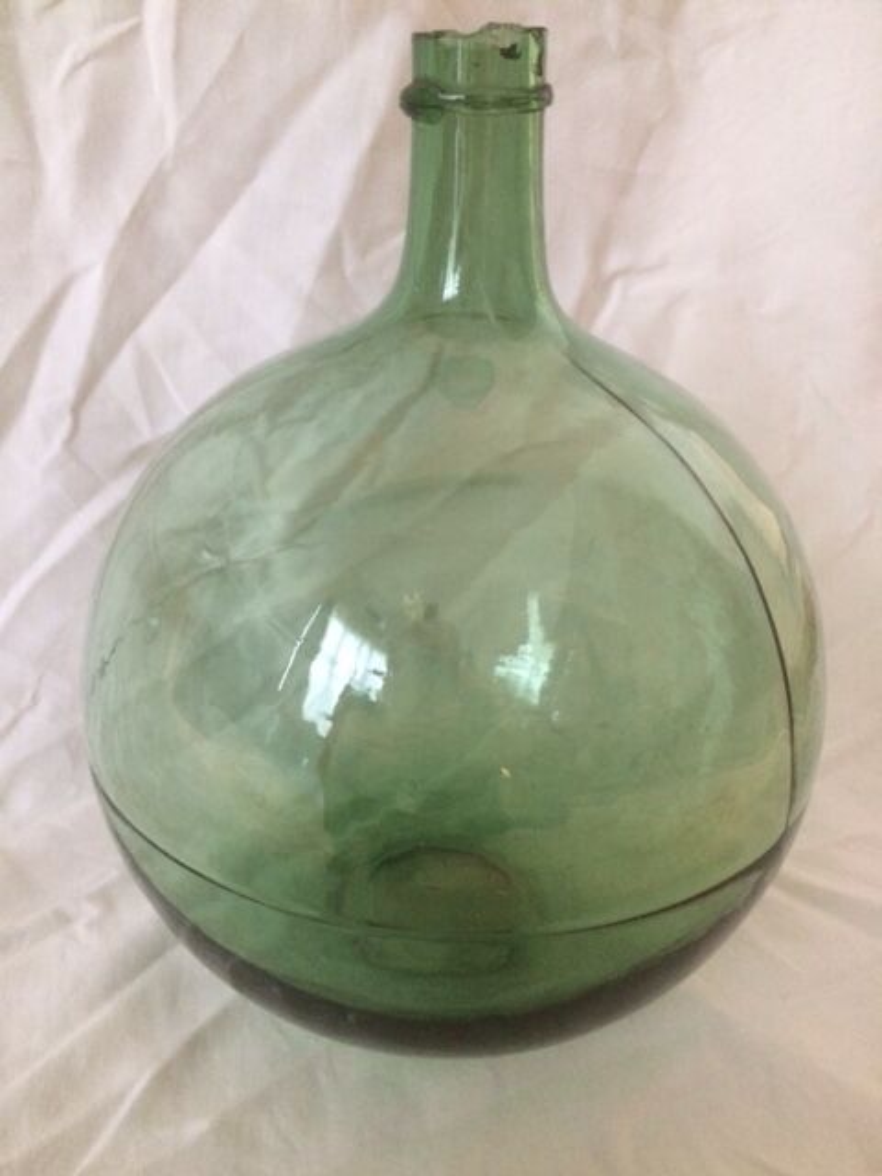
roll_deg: -1.2
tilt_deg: -27.5
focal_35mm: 29
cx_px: 441
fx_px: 985
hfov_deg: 48.2
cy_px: 588
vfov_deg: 61.7
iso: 320
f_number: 2.2
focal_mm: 4.15
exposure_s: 1/25
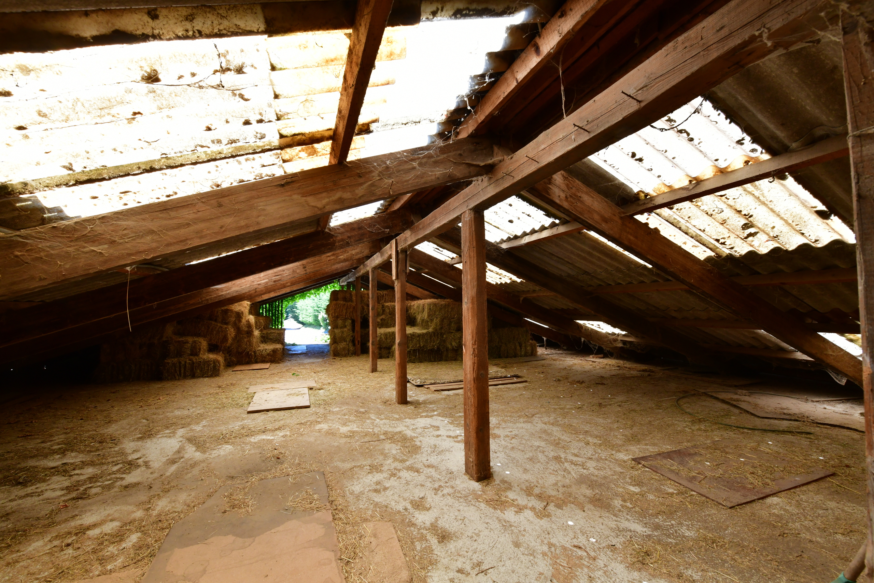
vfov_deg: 81.2
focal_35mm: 14
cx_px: 437
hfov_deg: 104.3
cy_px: 292
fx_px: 340
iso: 800
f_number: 13
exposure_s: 1/60
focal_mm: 14
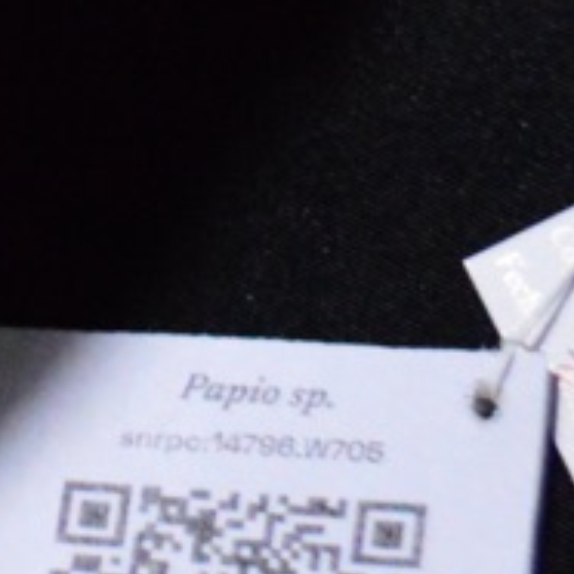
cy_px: -506
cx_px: -731
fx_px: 5347
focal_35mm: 285
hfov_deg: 5.9
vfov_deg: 6.0
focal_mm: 26
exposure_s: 1/250
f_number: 4.5
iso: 3200
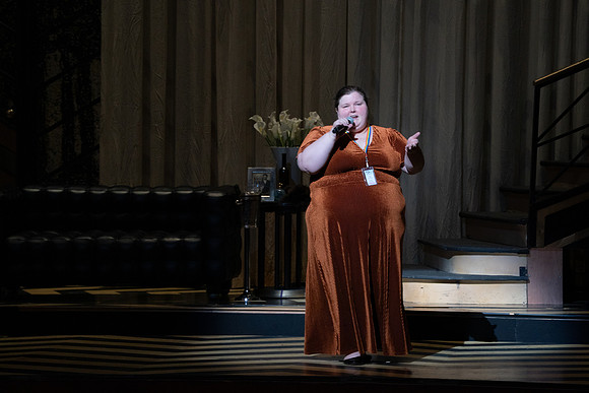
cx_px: 294
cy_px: 196
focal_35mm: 200
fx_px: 3273
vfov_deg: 6.9
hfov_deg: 10.3
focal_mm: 200
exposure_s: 1/160
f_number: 16
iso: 3200
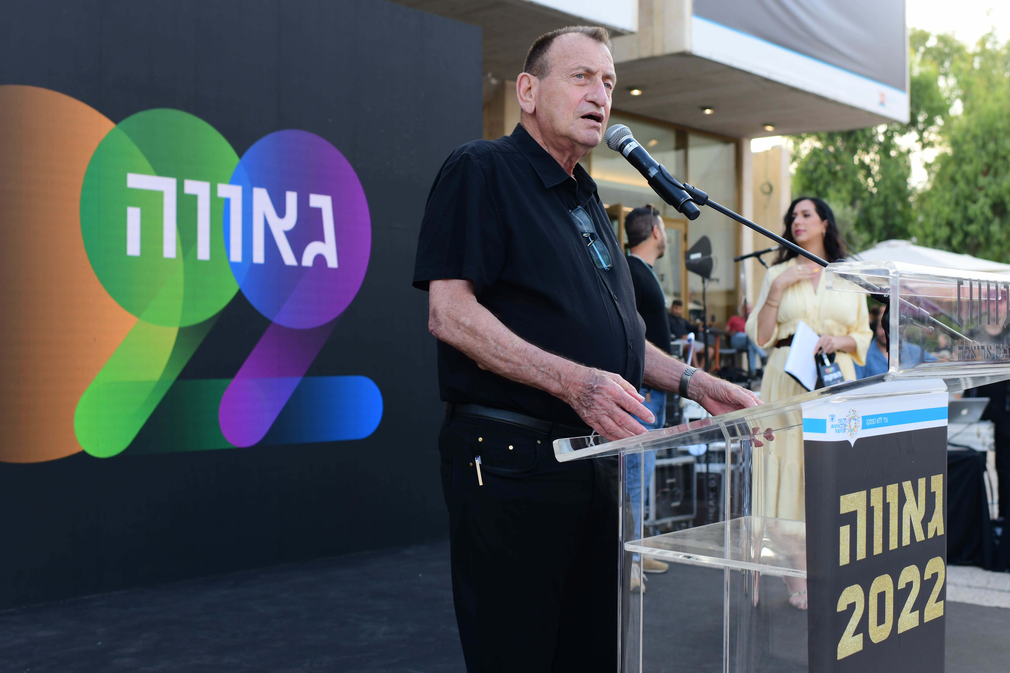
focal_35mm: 42
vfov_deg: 31.9
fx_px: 1178
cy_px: 336
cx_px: 505
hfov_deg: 46.4
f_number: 5
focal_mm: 35
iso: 400
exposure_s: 1/250
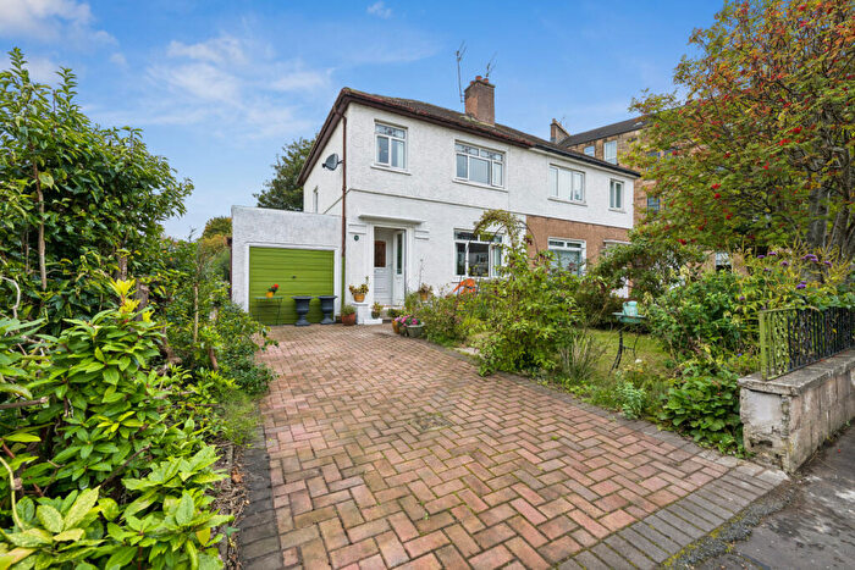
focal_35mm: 14
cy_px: 285
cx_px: 428
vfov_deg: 81.2
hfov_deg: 104.2
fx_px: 333
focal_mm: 14
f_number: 4.5
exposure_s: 1/100
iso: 200
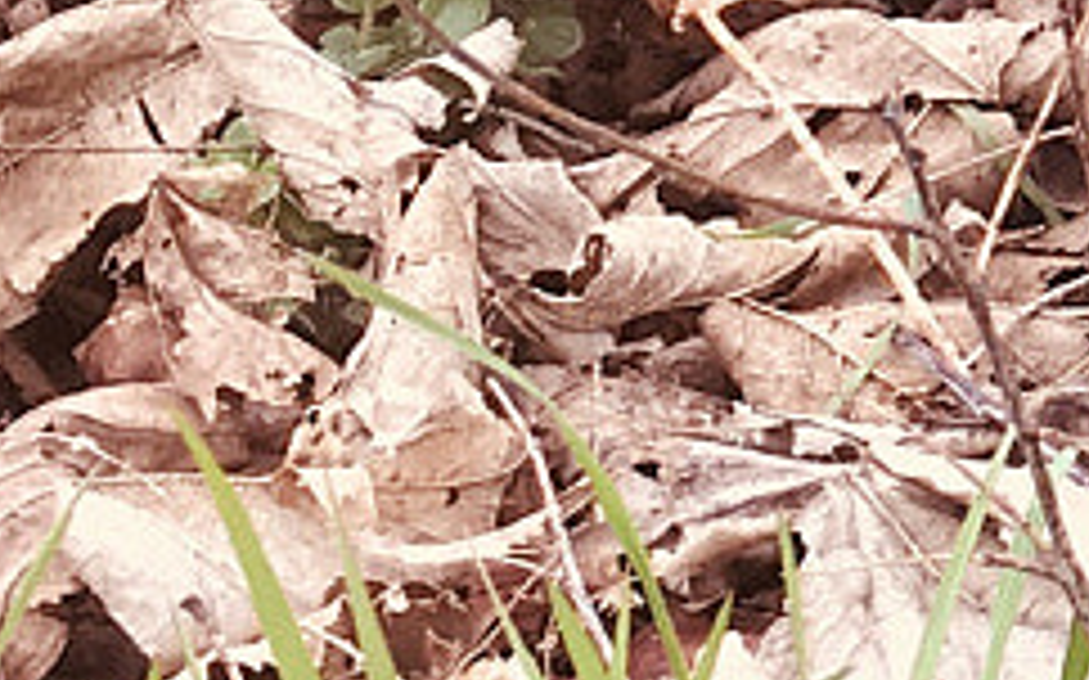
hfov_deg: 9.2
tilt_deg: -13.4
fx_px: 6022
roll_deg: -2.1
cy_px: -401
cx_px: 2664
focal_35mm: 203
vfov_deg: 6.4
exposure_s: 1/103
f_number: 2.2
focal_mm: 4.15
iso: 25
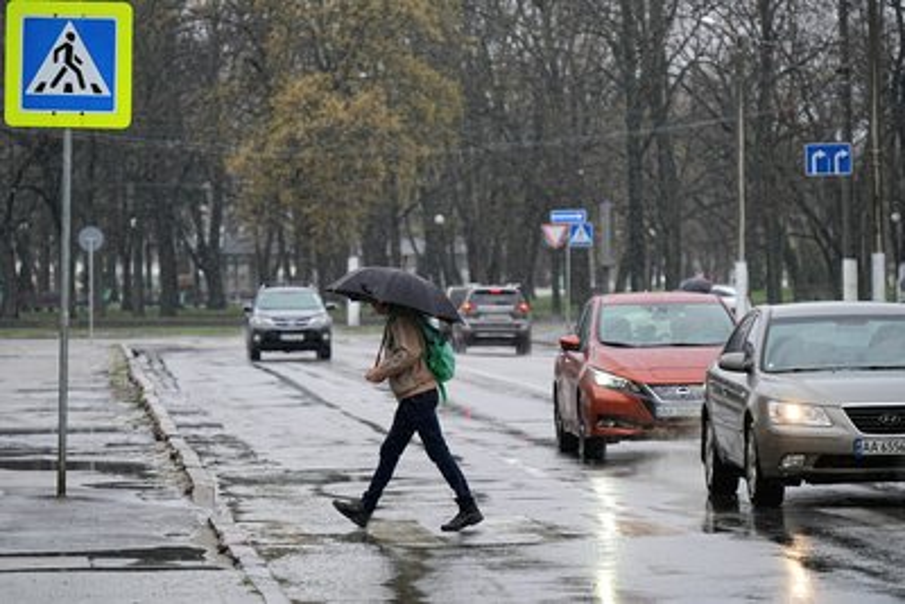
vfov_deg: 6.9
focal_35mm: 198
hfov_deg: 10.4
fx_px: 4979
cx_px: 452
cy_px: 302
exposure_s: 1/667
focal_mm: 198
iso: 200
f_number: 5.6
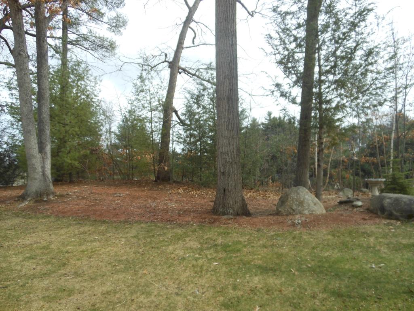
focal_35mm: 25
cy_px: 156
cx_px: 207
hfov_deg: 69.4
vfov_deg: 54.9
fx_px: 299
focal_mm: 4.5
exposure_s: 1/400
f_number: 3.2
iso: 80
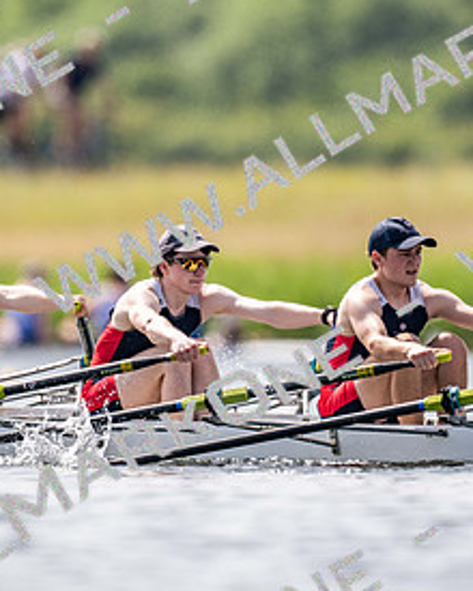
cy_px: 319
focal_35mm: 1189
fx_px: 20806
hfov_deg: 1.3
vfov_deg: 1.6
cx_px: 299
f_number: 4
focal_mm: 600
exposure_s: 1/2500
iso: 160
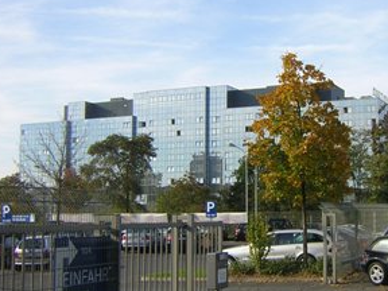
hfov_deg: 33.8
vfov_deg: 26.1
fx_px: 628
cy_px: 144
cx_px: 282
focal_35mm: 56
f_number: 5.2
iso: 100
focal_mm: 4.7
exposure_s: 1/183
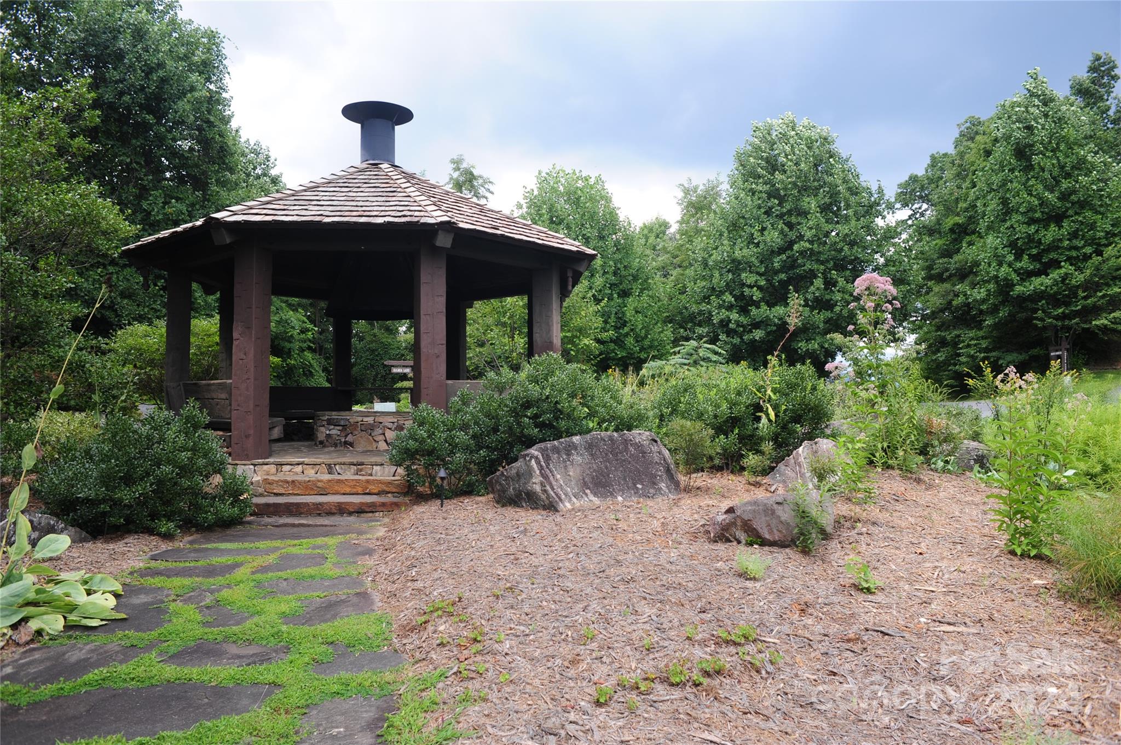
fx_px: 747
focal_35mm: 24
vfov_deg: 53.1
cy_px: 372
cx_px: 560
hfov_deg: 73.8
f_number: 5.6
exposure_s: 1/125
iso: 200
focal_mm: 24
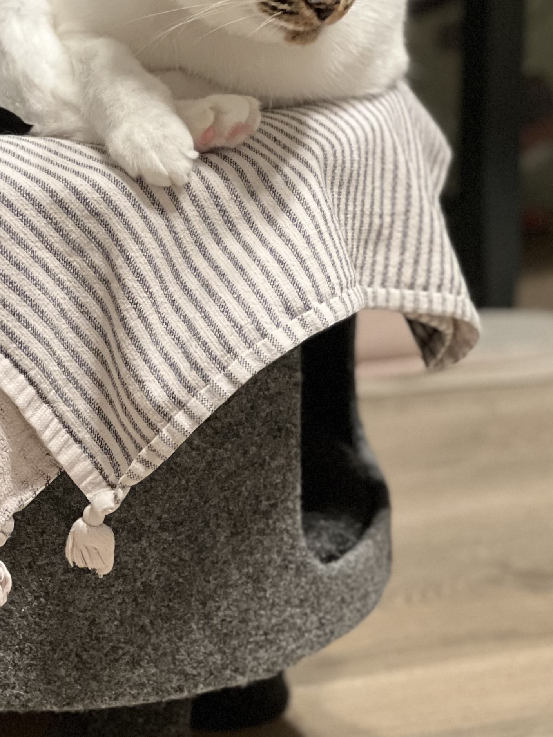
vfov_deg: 12.0
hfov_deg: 9.0
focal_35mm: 165
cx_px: 83
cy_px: 240
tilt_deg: -16.0
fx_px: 3515
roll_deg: +0.7
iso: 400
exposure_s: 1/14
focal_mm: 9
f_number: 2.8
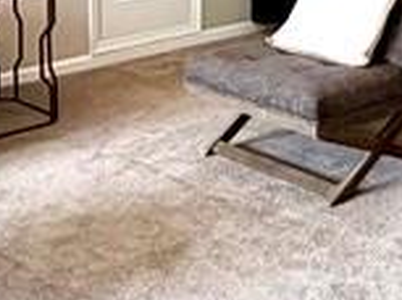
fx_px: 1089
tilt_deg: -6.3
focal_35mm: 94
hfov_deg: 20.9
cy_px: -113
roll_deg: +0.1
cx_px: 260
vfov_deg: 14.8
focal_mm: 2.22
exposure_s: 1/120
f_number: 2.2
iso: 125
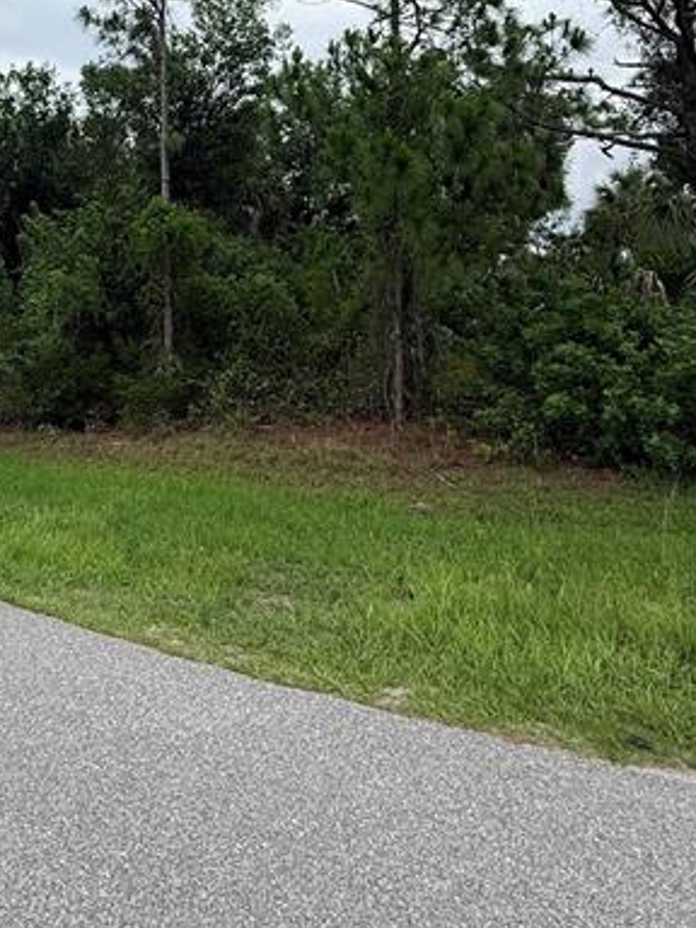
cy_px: 196
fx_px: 751
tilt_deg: +15.9
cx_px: 176
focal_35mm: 28
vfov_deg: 58.9
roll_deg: +0.0
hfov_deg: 47.9
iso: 50
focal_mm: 2.22
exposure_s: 1/2410
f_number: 2.2
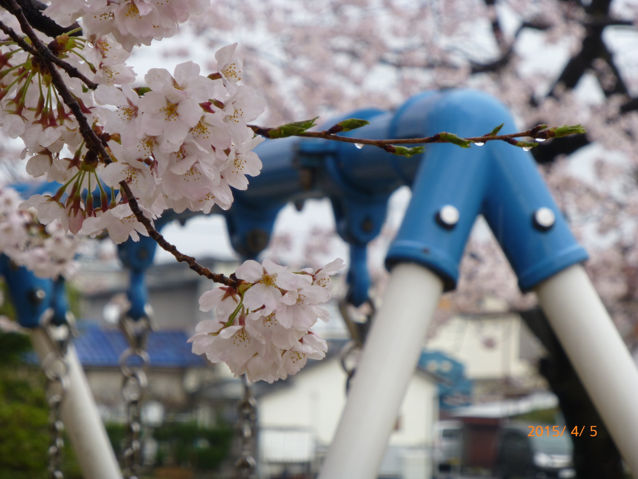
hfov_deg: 9.2
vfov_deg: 6.9
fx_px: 3944
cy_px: 240
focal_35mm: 214
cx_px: 319
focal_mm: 38.2
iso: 100
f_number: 5.6
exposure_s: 1/80
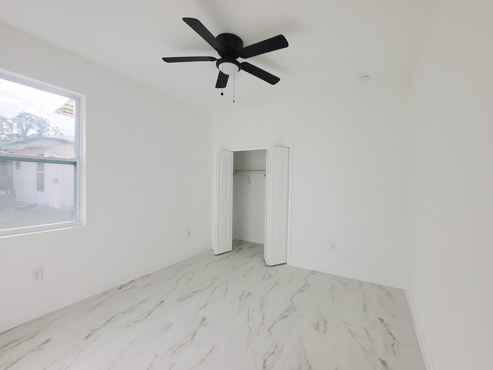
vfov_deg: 85.7
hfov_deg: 101.9
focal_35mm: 14
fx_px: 199
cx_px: 264
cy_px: 186
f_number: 2.2
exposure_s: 1/163
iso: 32
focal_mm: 1.74
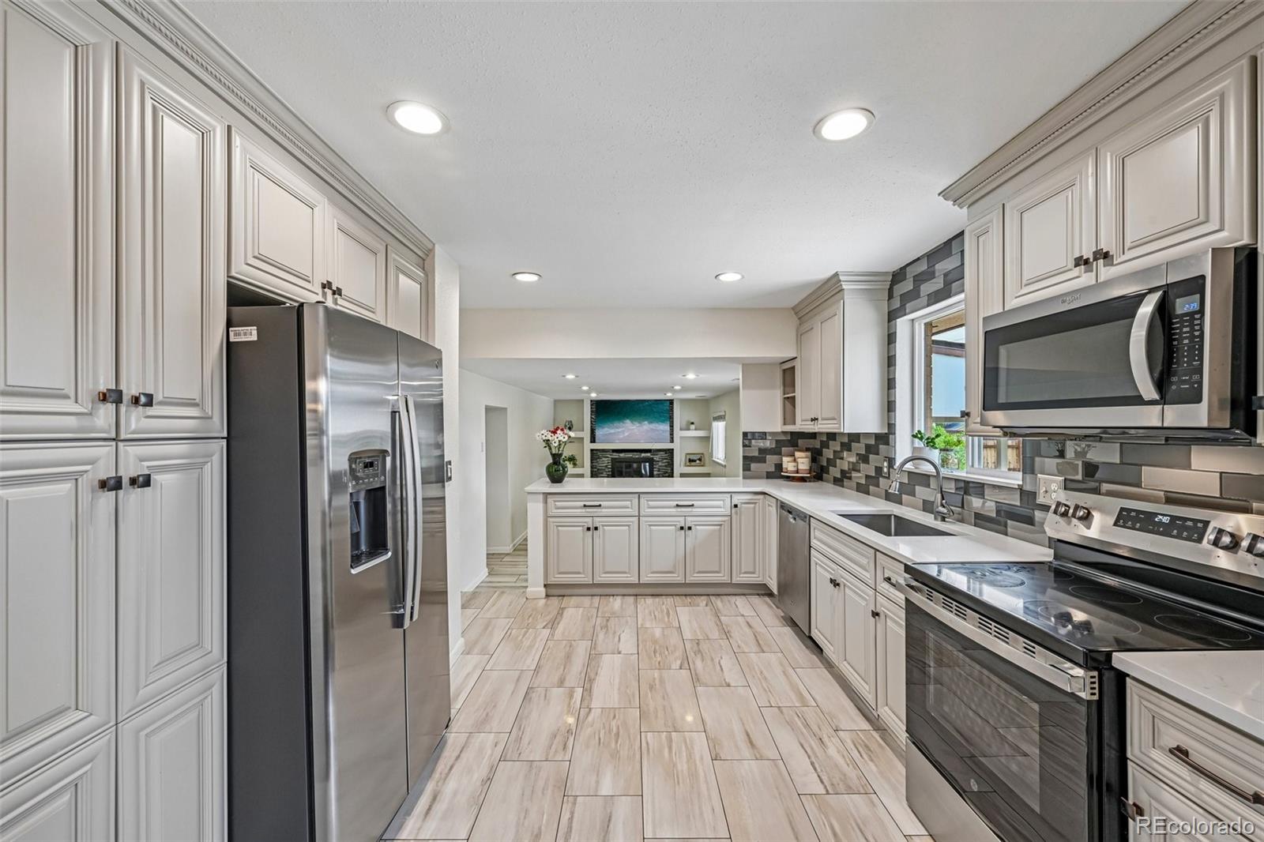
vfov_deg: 81.2
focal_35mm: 14
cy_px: 421
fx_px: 491
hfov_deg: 104.3
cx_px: 632
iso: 400
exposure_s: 1/13
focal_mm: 14
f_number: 10
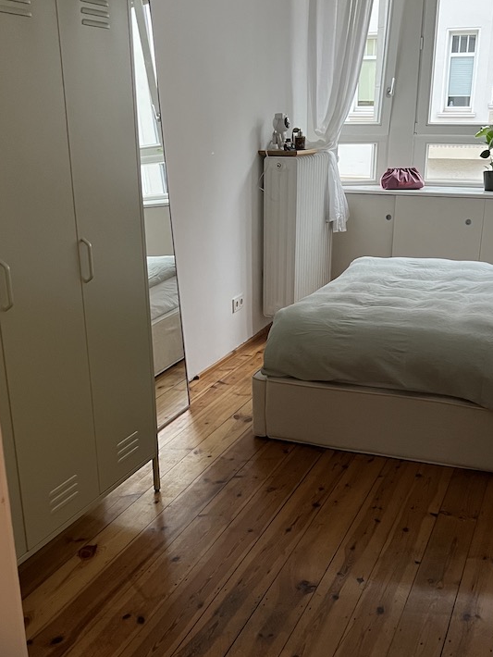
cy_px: 394
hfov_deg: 35.1
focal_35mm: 41
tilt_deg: -20.1
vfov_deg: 45.5
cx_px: 270
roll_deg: -0.2
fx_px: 778
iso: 500
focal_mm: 5.7
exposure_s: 1/44
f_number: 1.5
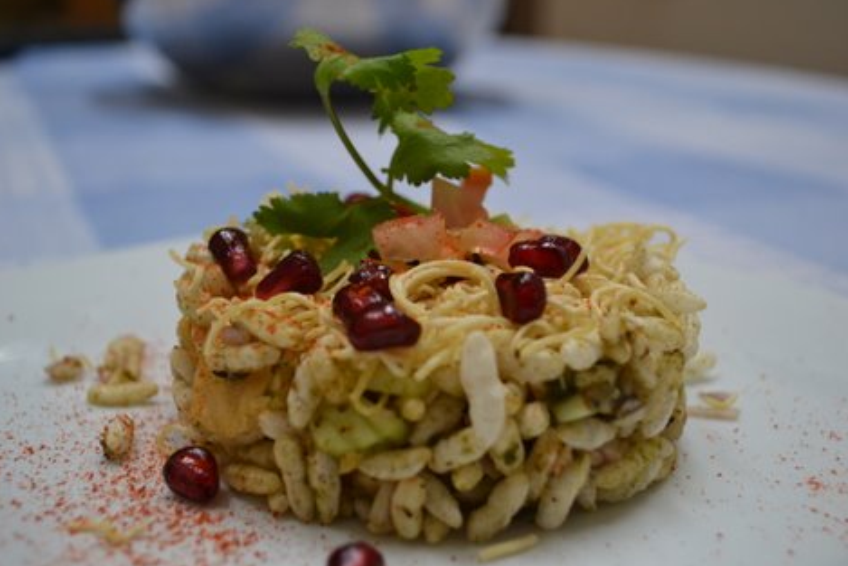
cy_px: 280
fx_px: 1049
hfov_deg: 44.0
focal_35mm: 45
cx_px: 418
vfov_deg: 30.2
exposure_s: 1/60
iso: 720
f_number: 4.5
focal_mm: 29
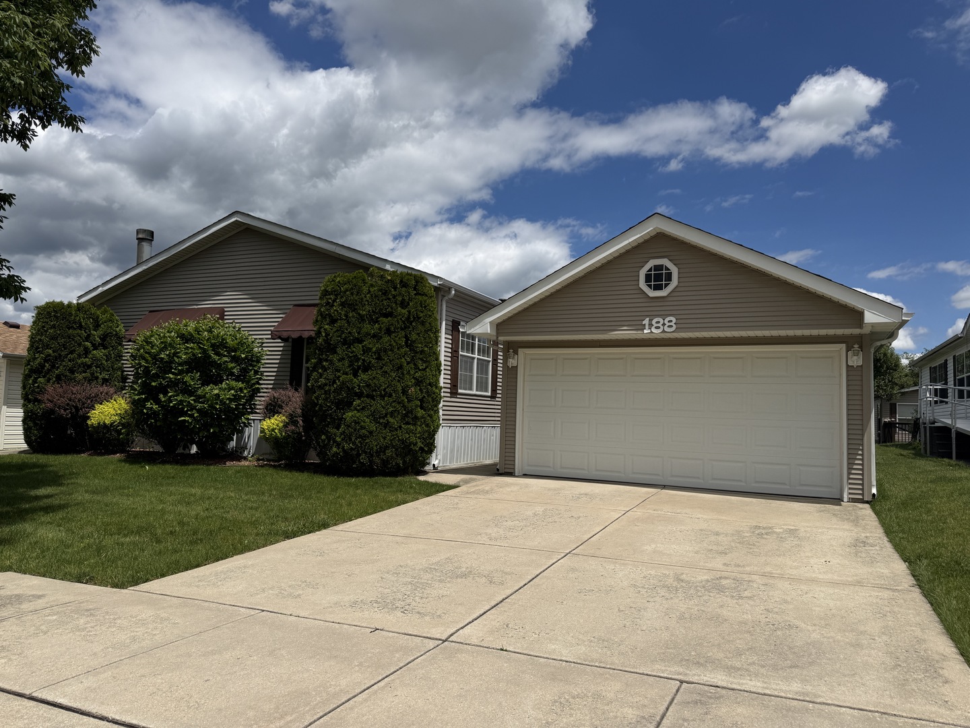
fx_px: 673
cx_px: 485
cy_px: 364
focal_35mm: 24
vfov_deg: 56.8
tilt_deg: +5.5
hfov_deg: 71.6
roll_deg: -2.5
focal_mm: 6.76
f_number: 1.78
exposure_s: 1/11905
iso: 80
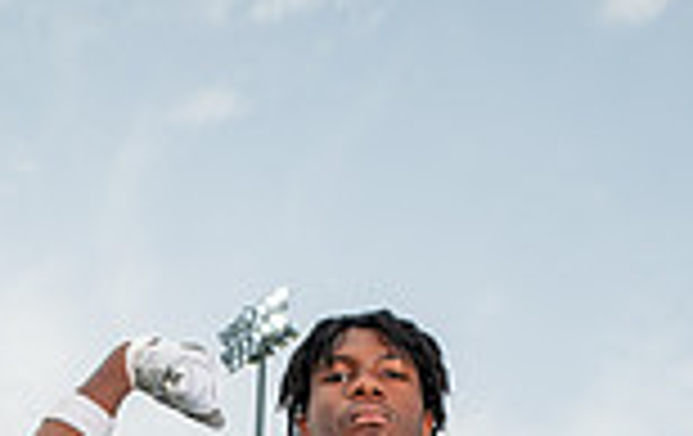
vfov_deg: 11.8
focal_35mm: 95
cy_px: 966
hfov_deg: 21.8
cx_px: 333
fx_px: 1798
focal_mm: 32
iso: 125
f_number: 7.1
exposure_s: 1/320
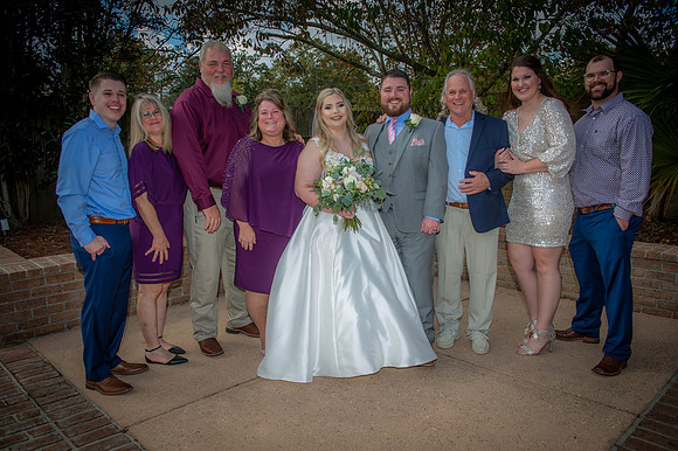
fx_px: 527
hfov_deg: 65.5
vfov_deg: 46.4
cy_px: 226
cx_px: 339
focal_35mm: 28
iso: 50
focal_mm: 28
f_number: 5.6
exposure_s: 1/160
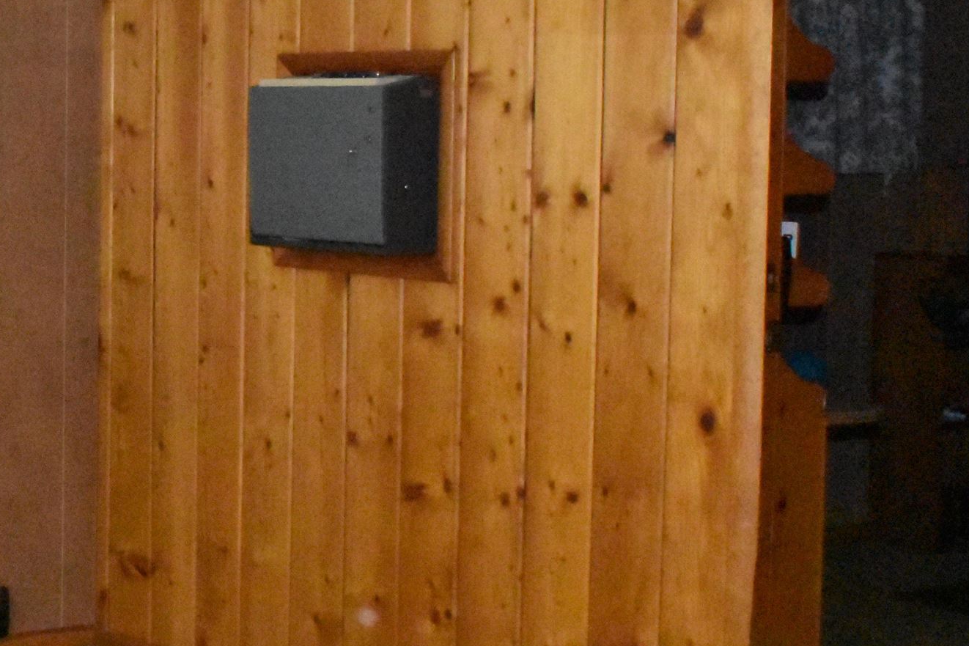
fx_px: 2346
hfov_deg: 22.1
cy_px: 264
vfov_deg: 15.7
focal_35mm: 87
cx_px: -88
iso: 16000
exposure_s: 1/60
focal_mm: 25
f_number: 20
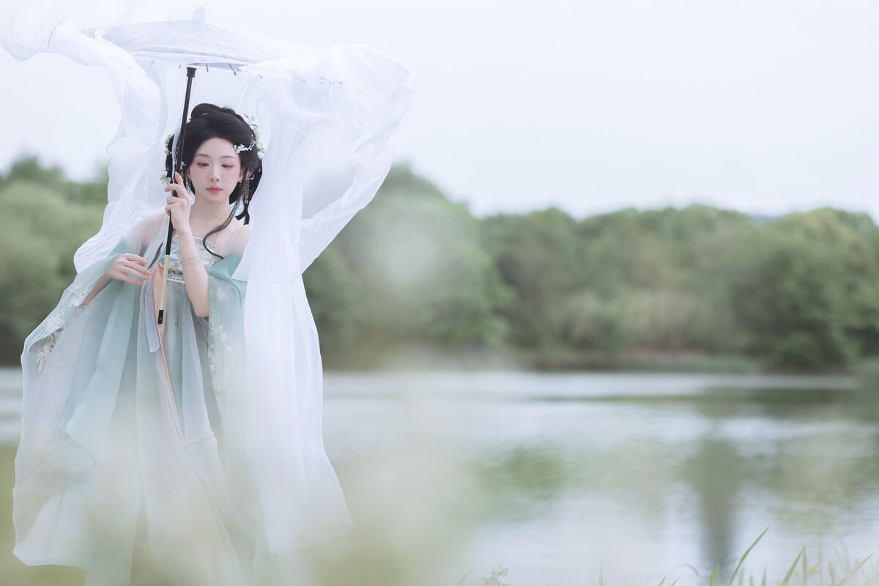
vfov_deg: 16.1
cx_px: 440
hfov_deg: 23.9
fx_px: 2075
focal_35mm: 85
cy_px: 293
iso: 100
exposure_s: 1/1600
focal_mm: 85
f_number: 2
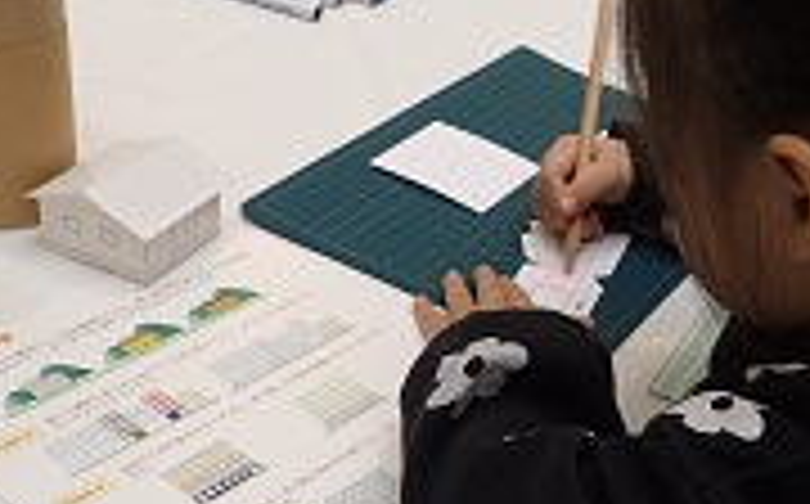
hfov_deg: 34.1
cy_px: 374
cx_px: 576
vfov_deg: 21.7
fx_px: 1301
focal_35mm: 59
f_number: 2.8
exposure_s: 1/80
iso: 100
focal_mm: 4.5
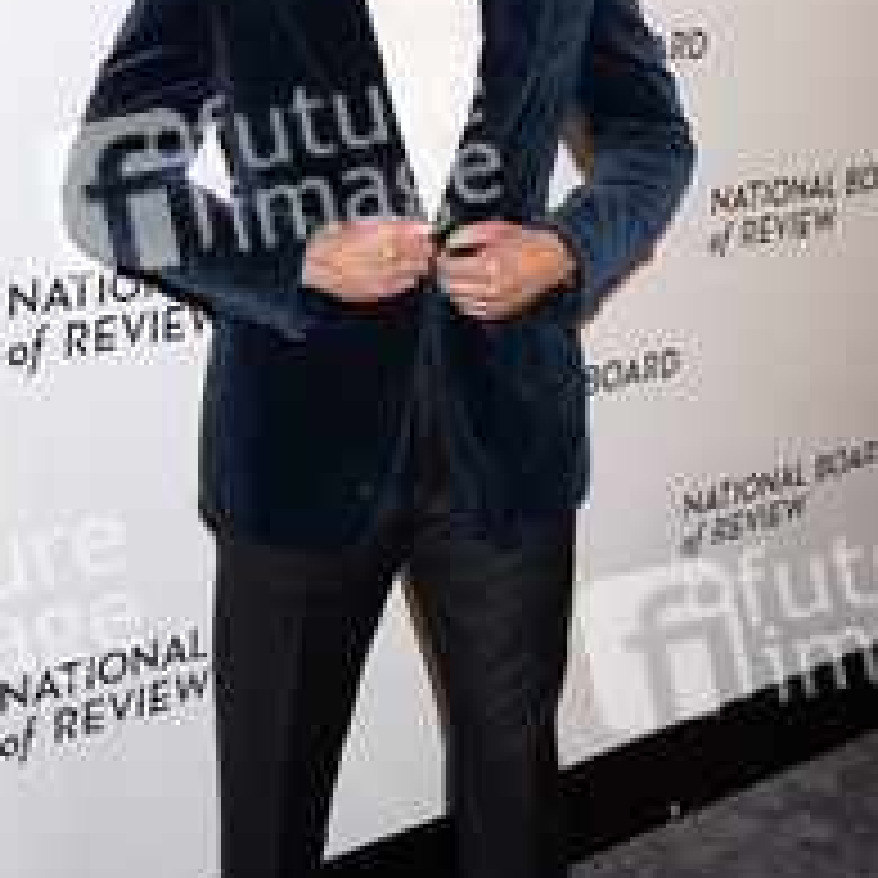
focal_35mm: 54
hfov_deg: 31.6
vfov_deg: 31.6
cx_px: 403
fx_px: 1550
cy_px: 401
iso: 400
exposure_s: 1/200
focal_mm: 31
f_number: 5.6
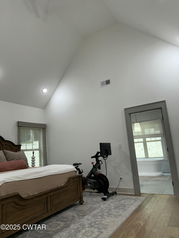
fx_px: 165
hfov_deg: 56.8
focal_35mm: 24
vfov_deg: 71.6
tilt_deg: +10.4
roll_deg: +4.5
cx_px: 90
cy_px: 119
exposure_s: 1/132
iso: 160
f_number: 1.78
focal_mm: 6.76
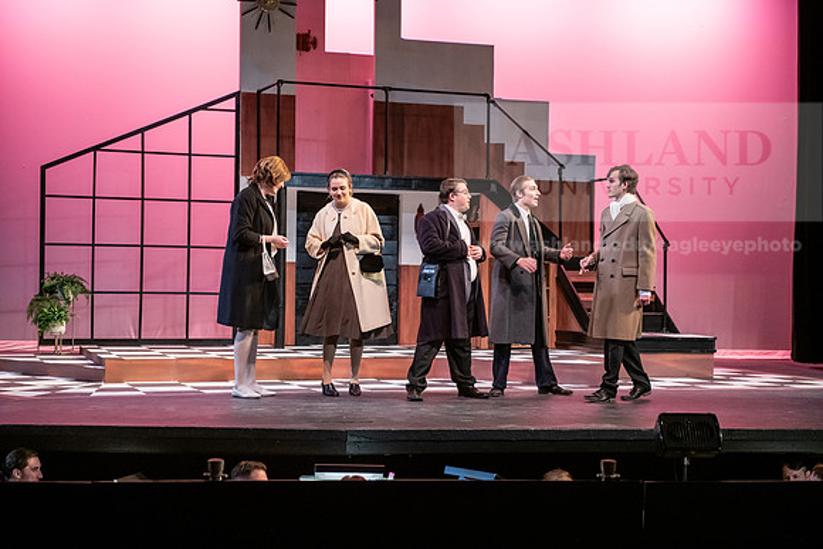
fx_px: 1418
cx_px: 412
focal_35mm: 62
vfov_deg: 21.9
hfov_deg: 32.4
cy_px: 274
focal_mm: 62
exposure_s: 1/200
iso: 2500
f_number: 3.2
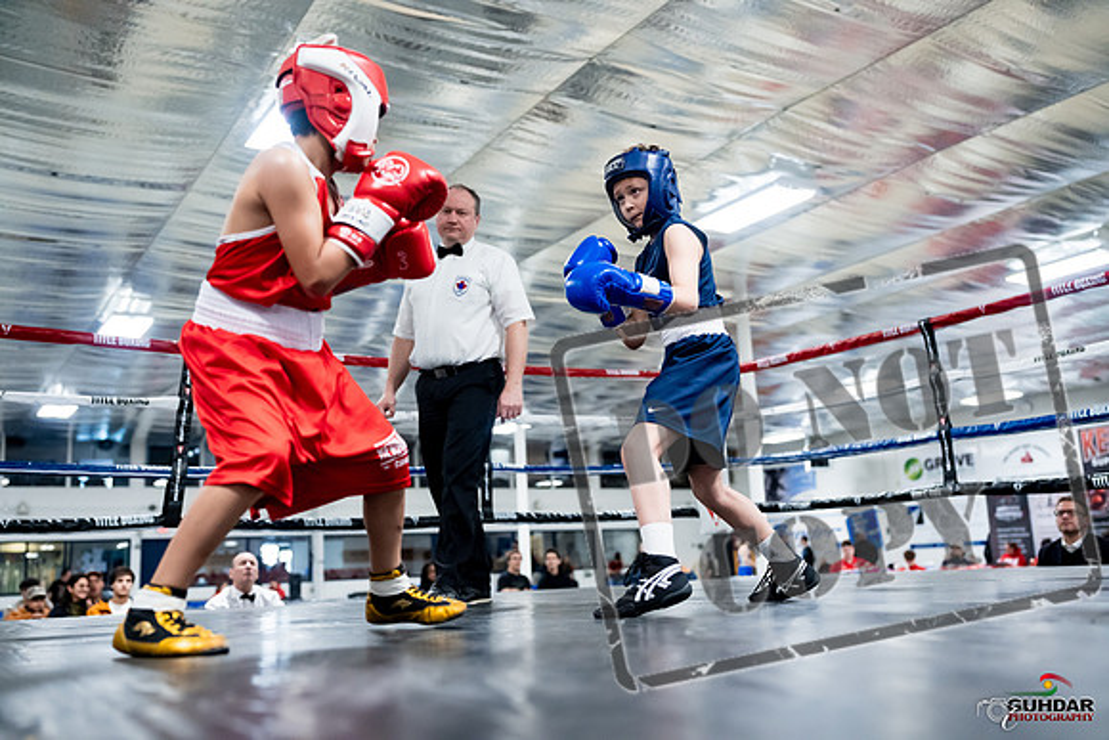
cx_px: 554
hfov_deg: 57.2
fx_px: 1017
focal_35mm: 33
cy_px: 370
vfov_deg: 40.0
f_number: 2
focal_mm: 33
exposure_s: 1/800
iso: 3200
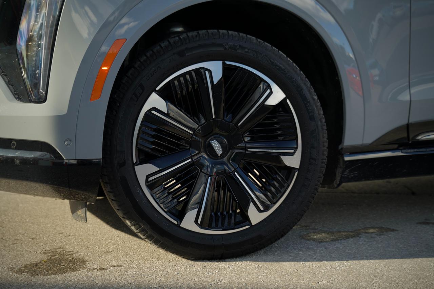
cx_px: 217
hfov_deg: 29.2
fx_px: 834
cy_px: 144
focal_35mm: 69
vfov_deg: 19.7
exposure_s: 1/50
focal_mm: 46.1
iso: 250
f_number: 2.8
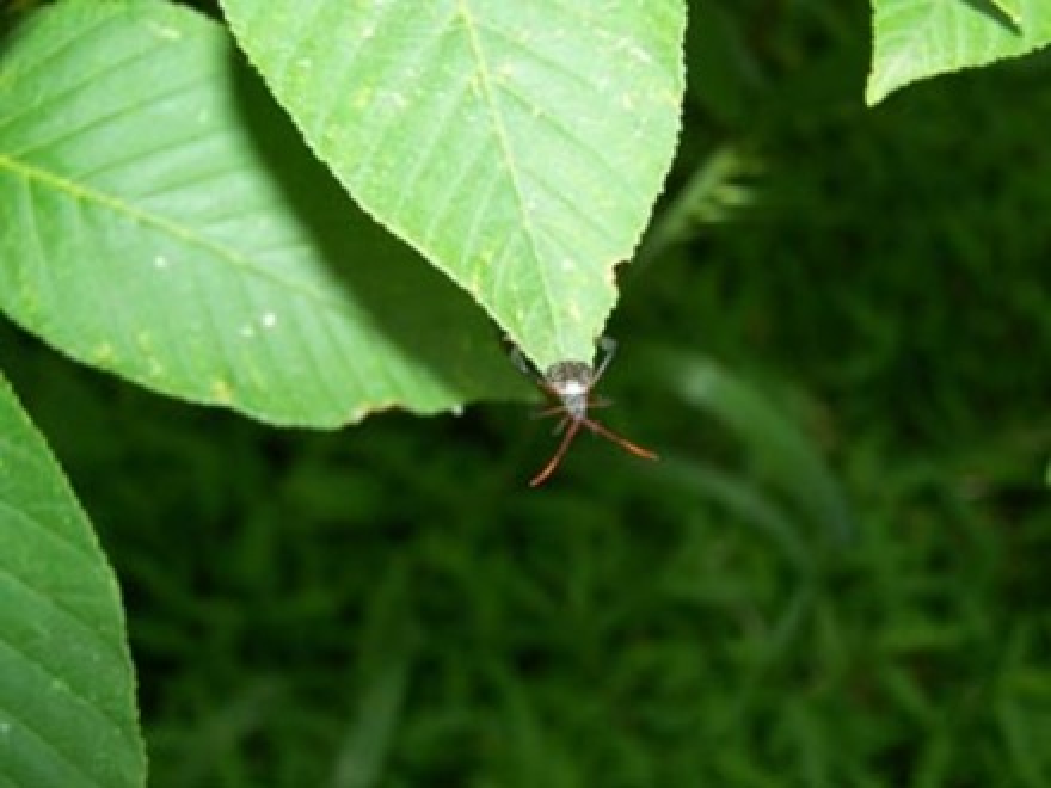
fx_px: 1700
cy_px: 394
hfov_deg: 34.3
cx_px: 526
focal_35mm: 56
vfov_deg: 26.1
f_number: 3.1
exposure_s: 1/60
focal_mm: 9.3
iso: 80
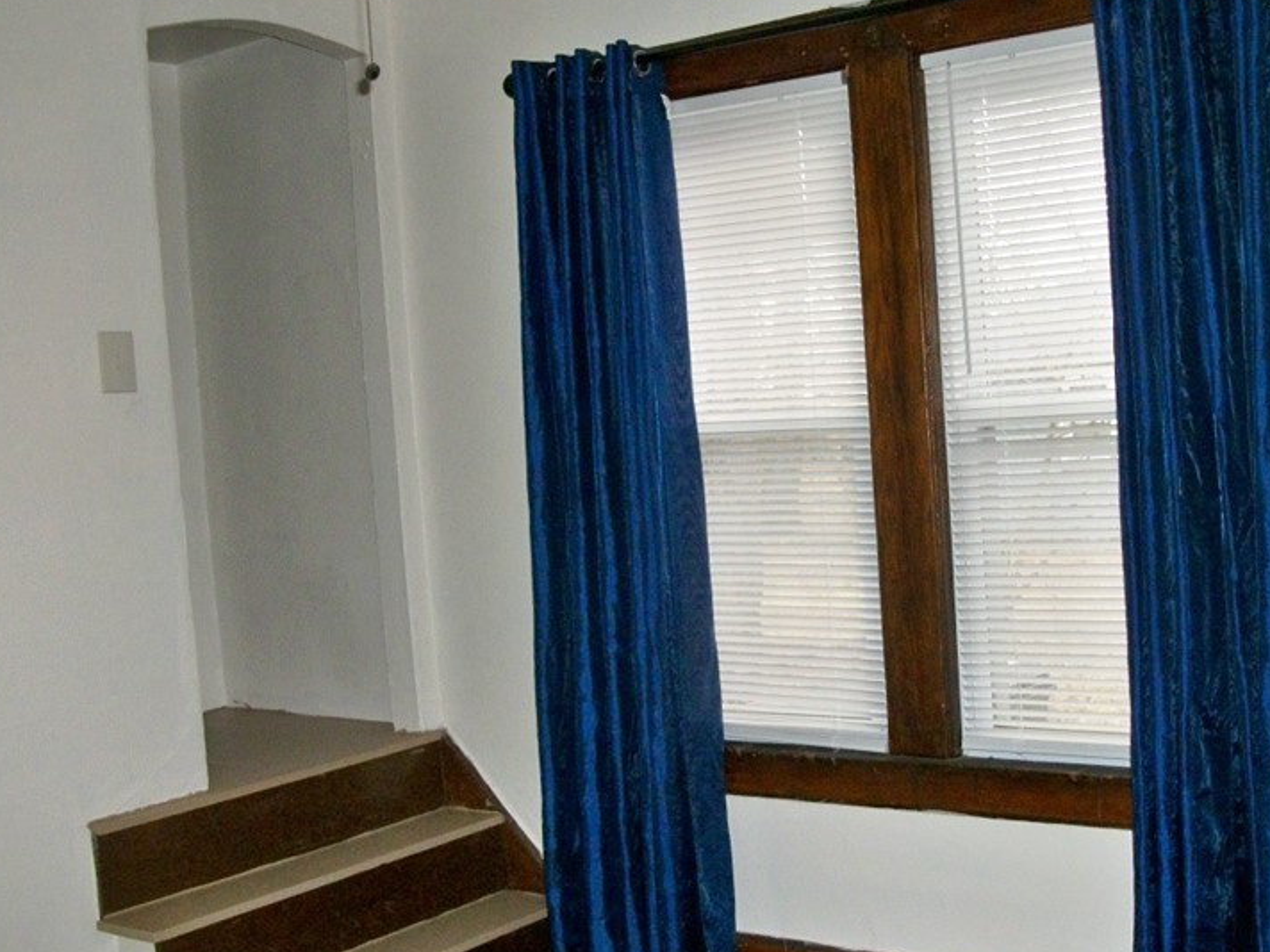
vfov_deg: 31.4
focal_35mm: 46
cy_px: 572
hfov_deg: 41.0
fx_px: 1688
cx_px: 778
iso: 160
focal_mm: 5.7
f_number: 2.9
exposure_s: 1/125
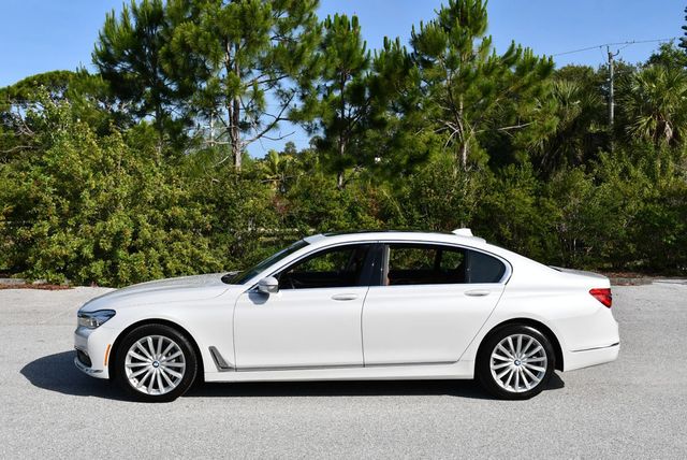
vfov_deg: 30.6
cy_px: 230
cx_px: 344
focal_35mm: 44
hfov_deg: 44.5
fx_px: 840
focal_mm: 22
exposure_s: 1/320
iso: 100
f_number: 9
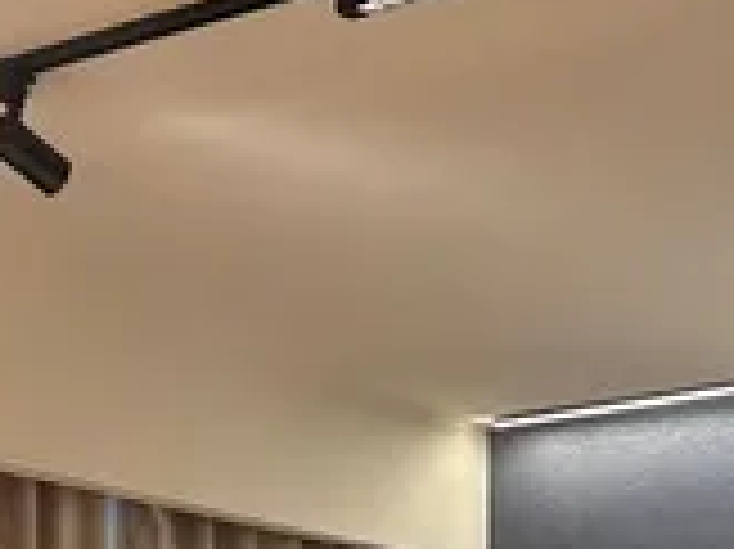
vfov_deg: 11.5
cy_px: 1048
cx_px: 500
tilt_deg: -1.4
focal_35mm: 118
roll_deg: -1.4
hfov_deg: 16.7
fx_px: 2500
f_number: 1.78
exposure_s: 1/60
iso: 160
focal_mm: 6.86
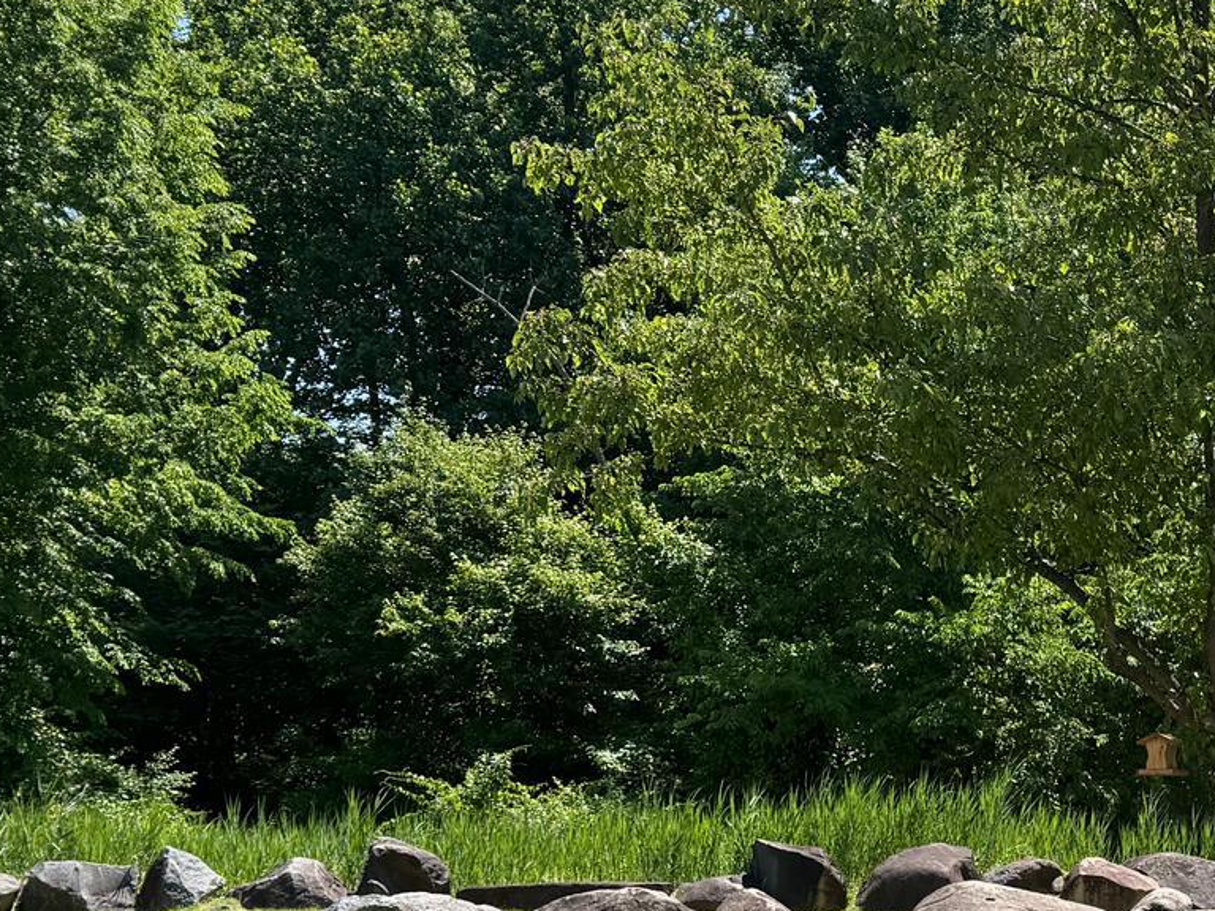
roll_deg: -1.4
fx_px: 2246
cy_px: 840
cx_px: 1223
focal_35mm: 64
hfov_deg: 28.4
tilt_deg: -3.9
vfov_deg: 22.3
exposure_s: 1/2299
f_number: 1.78
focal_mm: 6.76
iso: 80
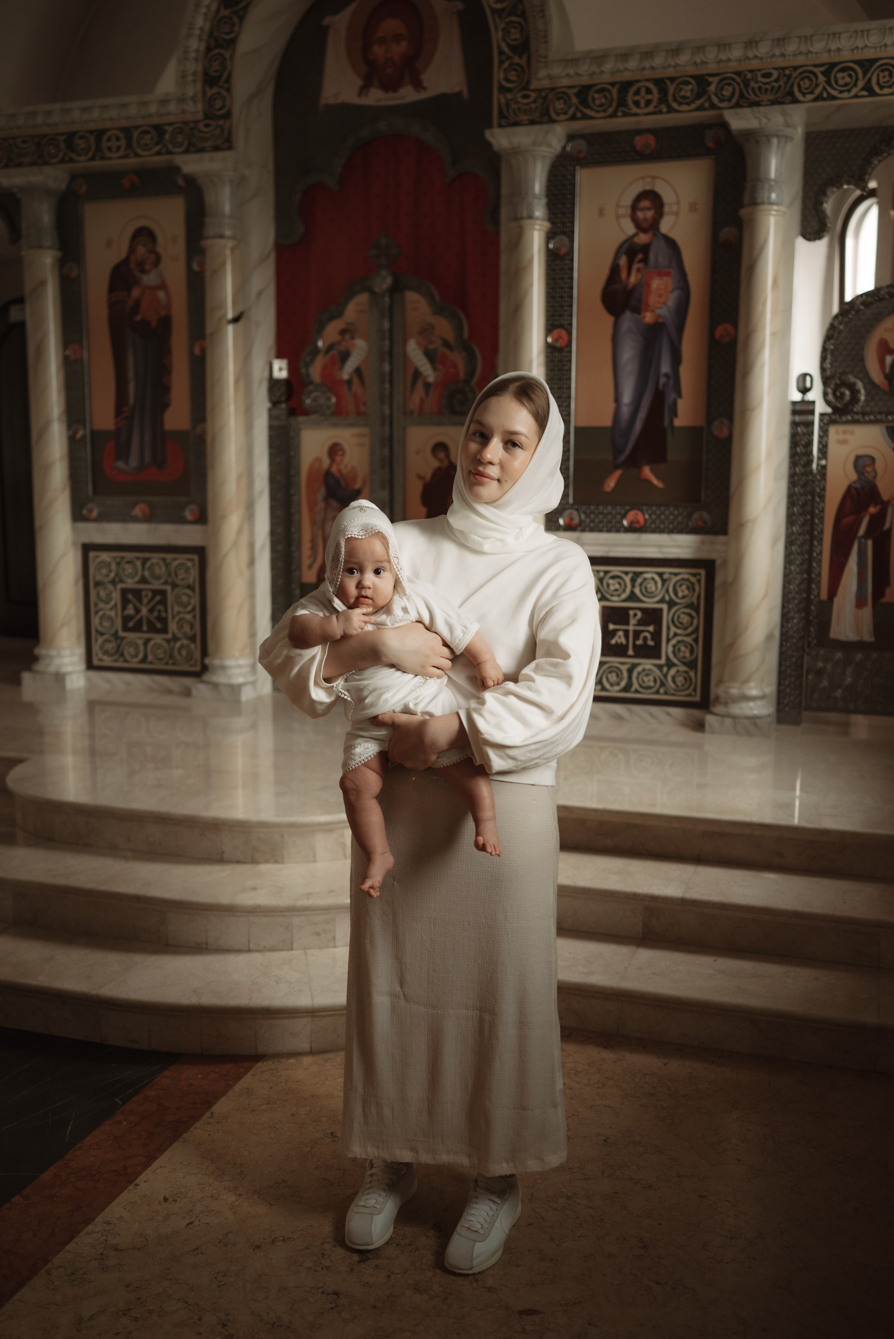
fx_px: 1302
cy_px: 670
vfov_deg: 54.4
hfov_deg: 37.9
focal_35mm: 35
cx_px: 447
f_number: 2.2
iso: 640
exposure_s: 1/320
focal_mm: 35
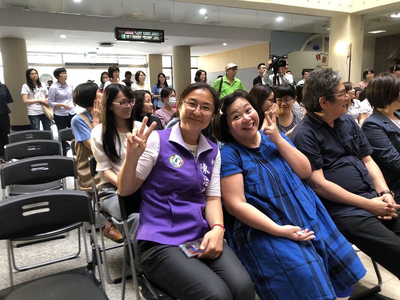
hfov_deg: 63.4
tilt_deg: -13.5
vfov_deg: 49.7
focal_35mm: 28
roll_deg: -0.9
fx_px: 324
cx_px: 200
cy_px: 150
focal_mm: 3.99
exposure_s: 1/60
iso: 100
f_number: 1.8
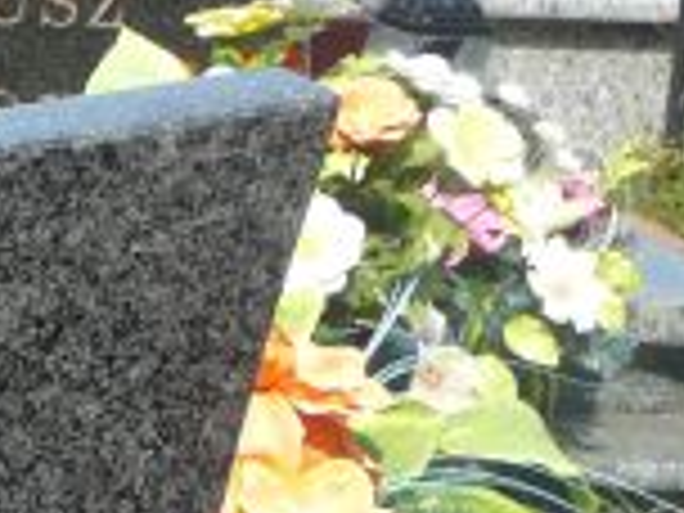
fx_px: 5908
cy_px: 886
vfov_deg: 4.9
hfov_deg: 6.4
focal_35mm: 299
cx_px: -639
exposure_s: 1/500
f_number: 3.7
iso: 80
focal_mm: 10.5
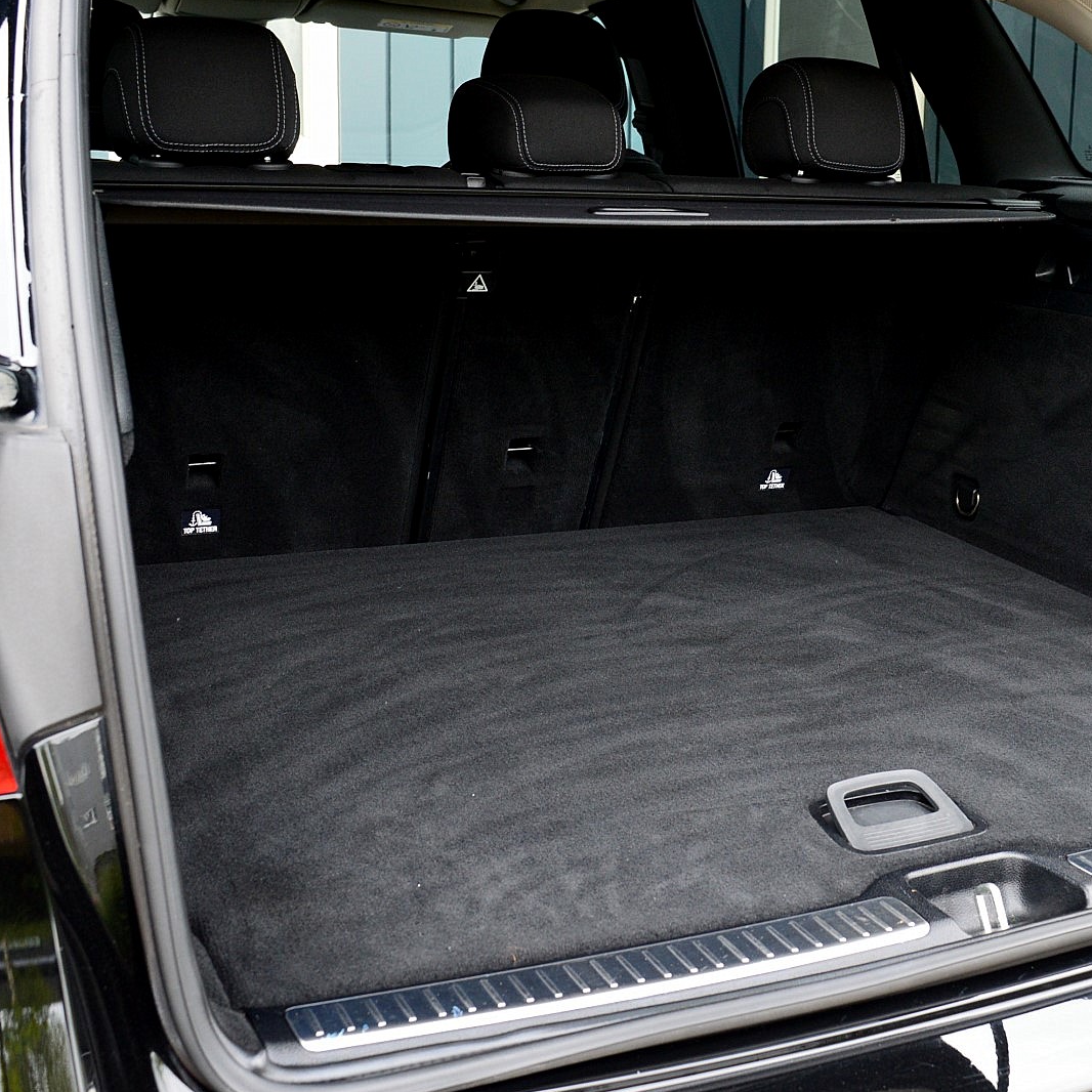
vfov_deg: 37.8
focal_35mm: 45
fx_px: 1593
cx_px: 700
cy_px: 549
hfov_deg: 37.5
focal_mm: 23
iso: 800
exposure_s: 1/60
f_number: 6.3
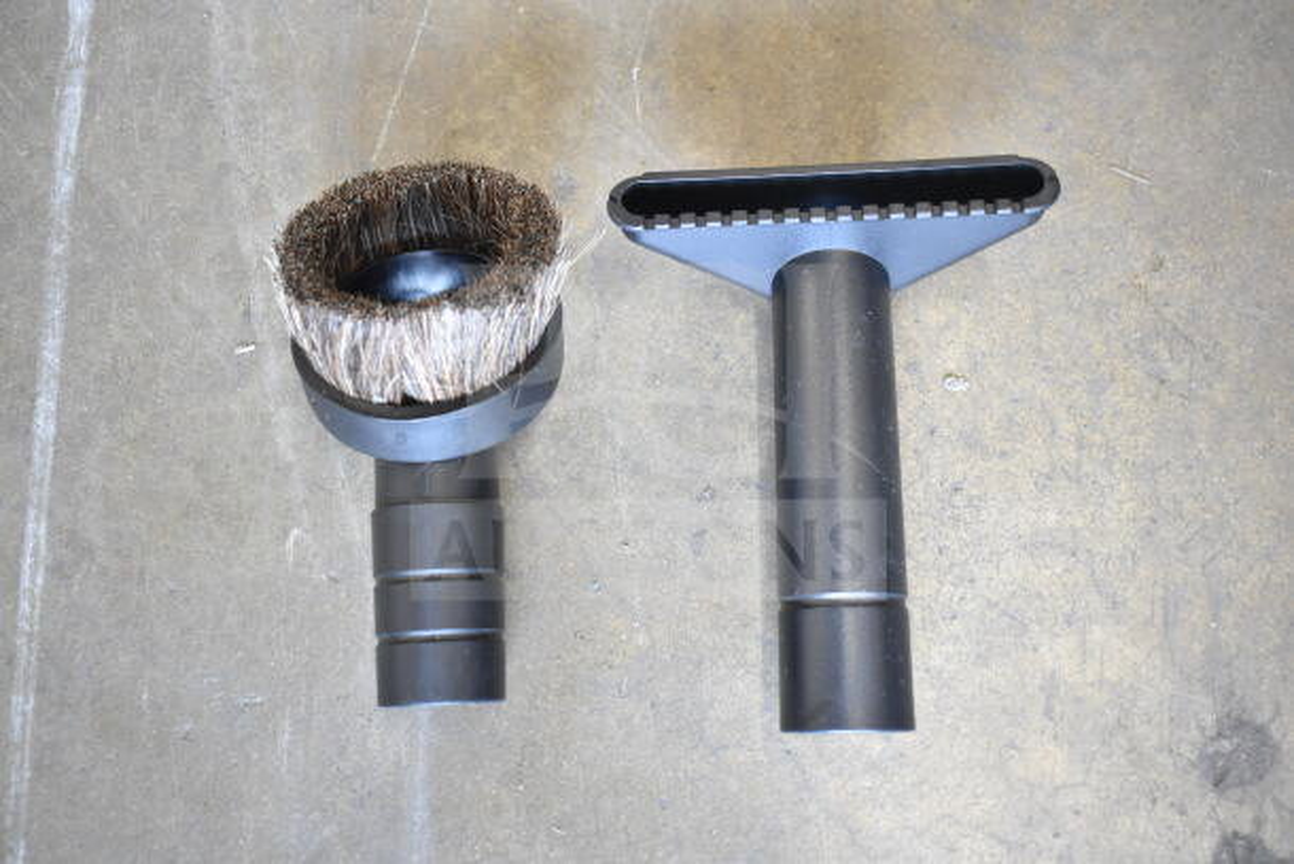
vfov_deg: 34.2
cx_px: 647
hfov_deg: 49.5
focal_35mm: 39
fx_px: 1402
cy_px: 432
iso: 1600
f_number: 4
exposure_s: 1/50
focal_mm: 26
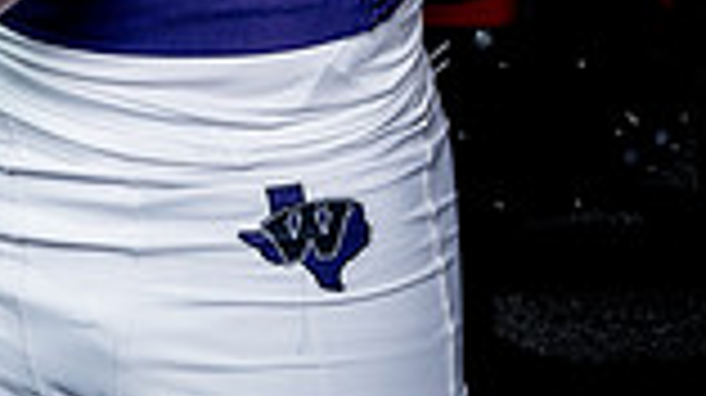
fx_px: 2413
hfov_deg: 16.5
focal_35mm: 129
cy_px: -576
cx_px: 94
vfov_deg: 8.5
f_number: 8
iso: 640
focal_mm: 43
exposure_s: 1/250
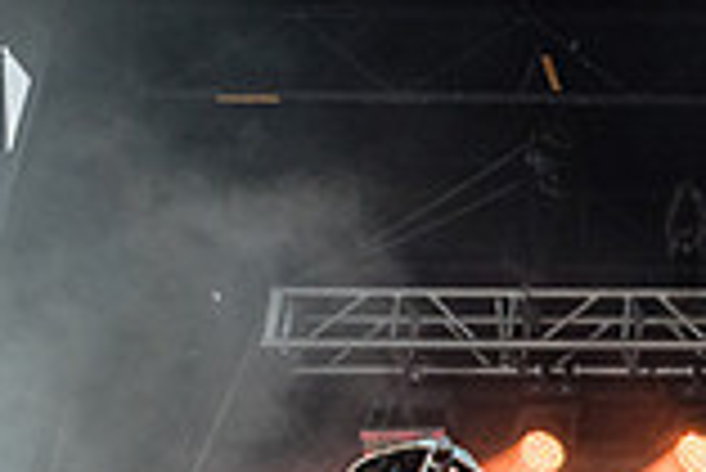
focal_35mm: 96
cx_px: 1157
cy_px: 453
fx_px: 1884
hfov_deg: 18.1
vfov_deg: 14.1
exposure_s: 1/800
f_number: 4.5
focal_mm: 24
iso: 1000
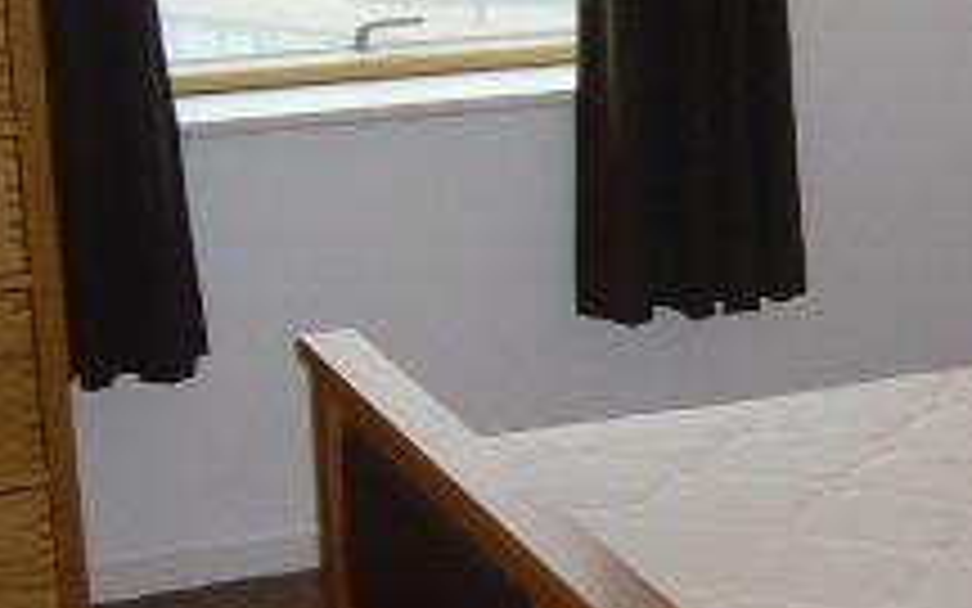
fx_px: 2331
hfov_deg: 22.9
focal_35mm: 88
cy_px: 320
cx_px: 896
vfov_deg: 14.8
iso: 125
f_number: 2.8
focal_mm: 4.6
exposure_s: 1/30
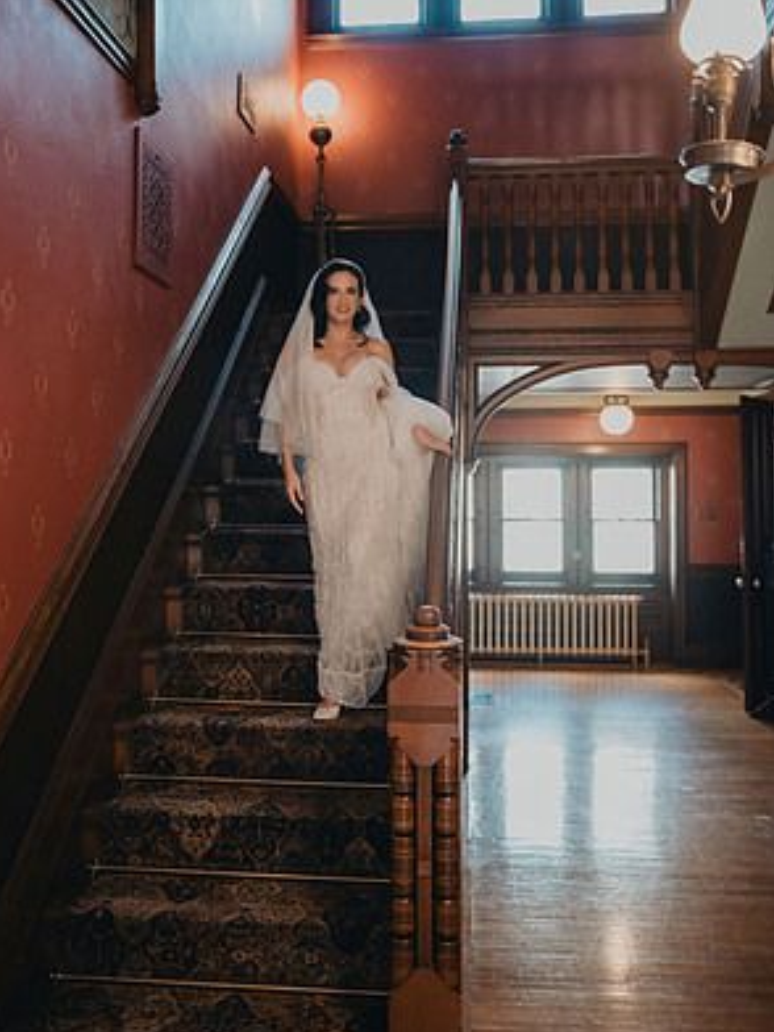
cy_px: 461
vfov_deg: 56.7
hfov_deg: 44.2
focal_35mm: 32
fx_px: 954
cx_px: 382
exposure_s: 1/100
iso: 1250
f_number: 2.8
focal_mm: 29
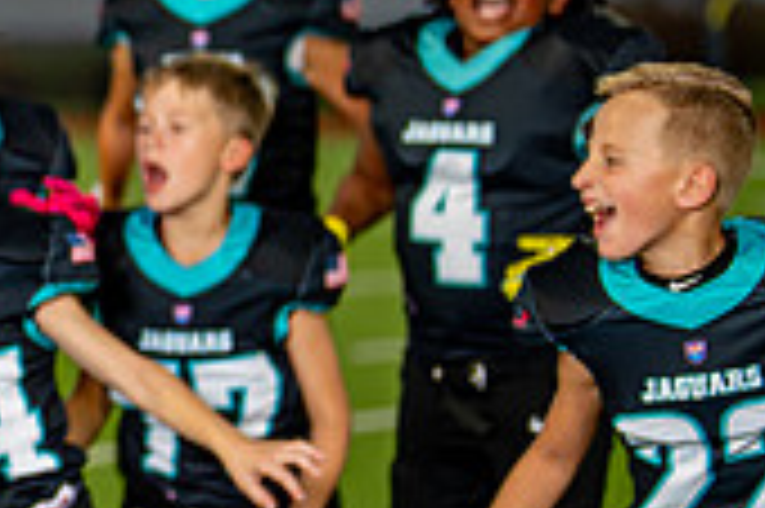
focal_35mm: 186
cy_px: 195
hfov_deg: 10.6
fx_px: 3949
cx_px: -456
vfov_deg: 7.4
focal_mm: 50
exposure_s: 1/400
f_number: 1.2
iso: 160
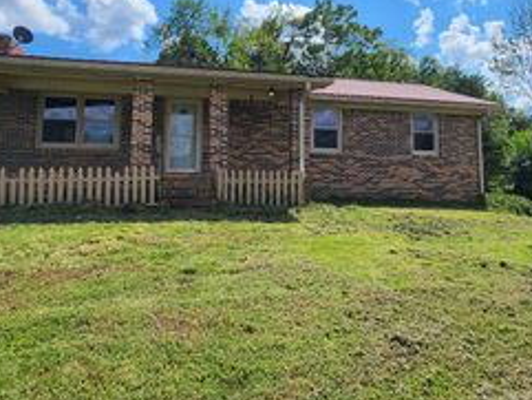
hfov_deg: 65.2
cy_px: 120
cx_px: 285
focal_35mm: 27
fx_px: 415
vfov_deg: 50.1
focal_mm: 2.2
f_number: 2.2
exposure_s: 1/4120
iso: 50
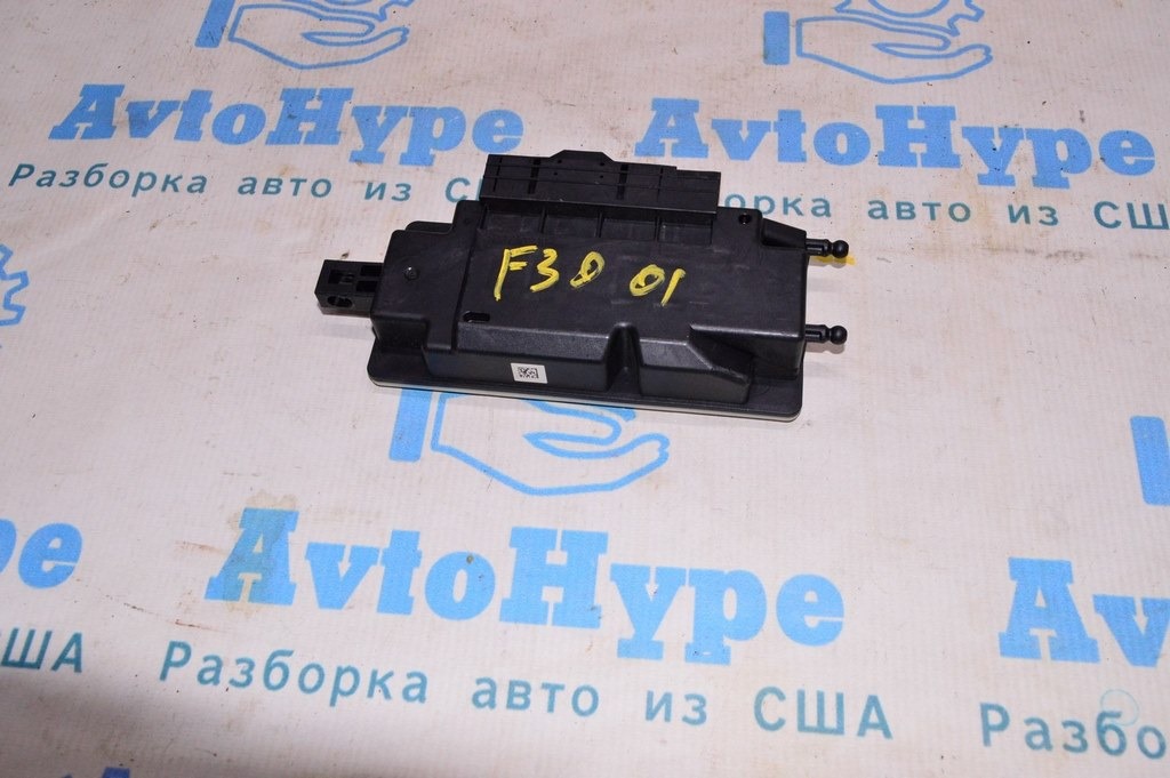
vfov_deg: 39.9
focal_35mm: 33
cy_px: 389
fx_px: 1072
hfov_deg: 57.3
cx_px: 585
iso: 1600
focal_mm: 22
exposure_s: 1/200
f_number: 8
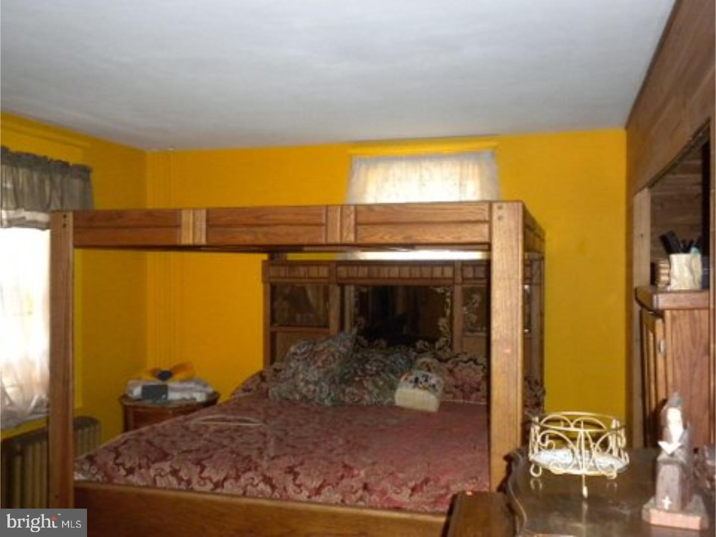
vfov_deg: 38.7
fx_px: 765
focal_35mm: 37
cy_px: 268
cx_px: 358
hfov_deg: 50.1
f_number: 3.5
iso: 407
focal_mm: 6.6
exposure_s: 1/30
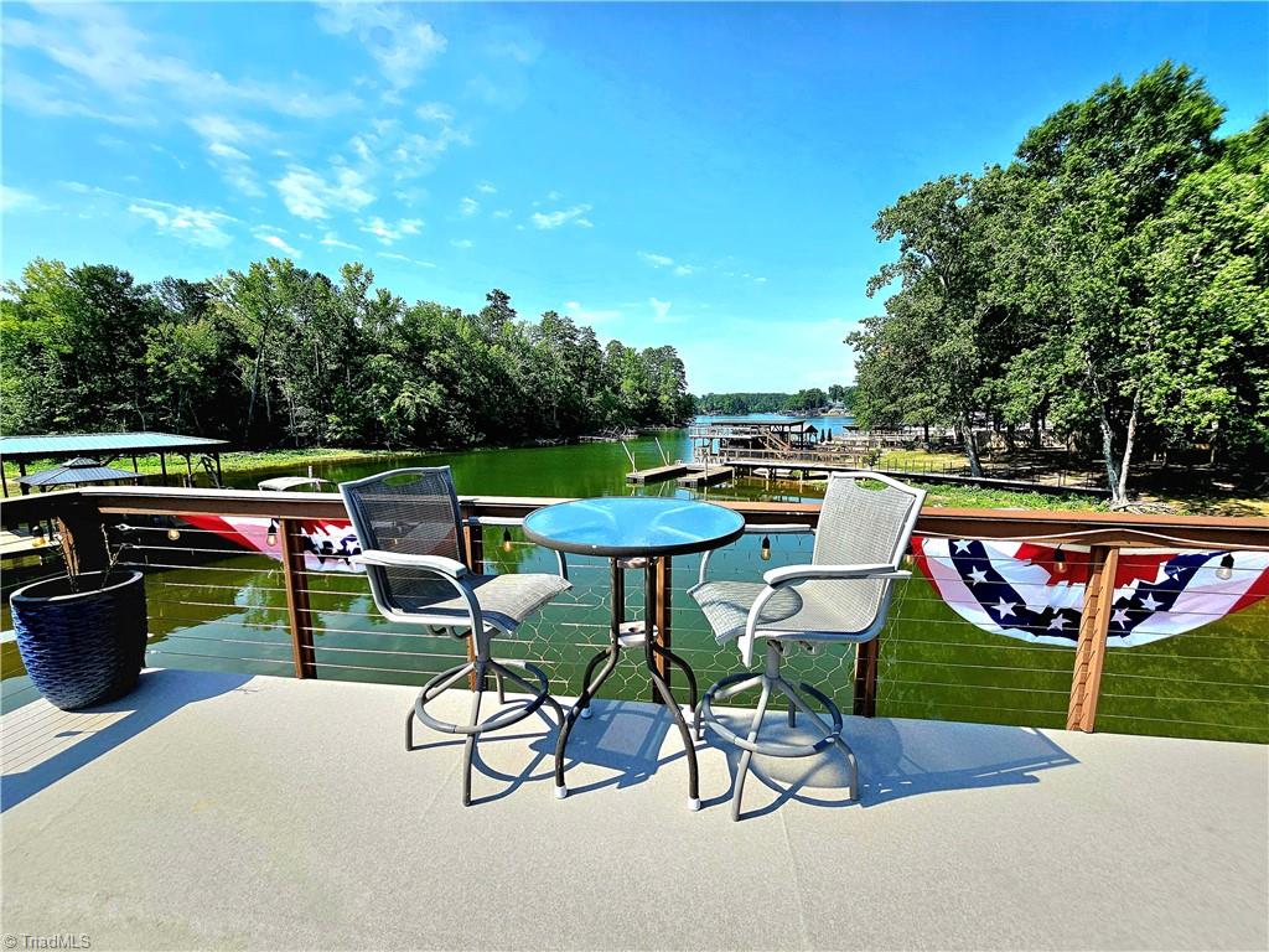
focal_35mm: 13
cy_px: 476
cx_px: 634
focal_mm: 2.2
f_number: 2.2
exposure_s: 1/3333
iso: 50
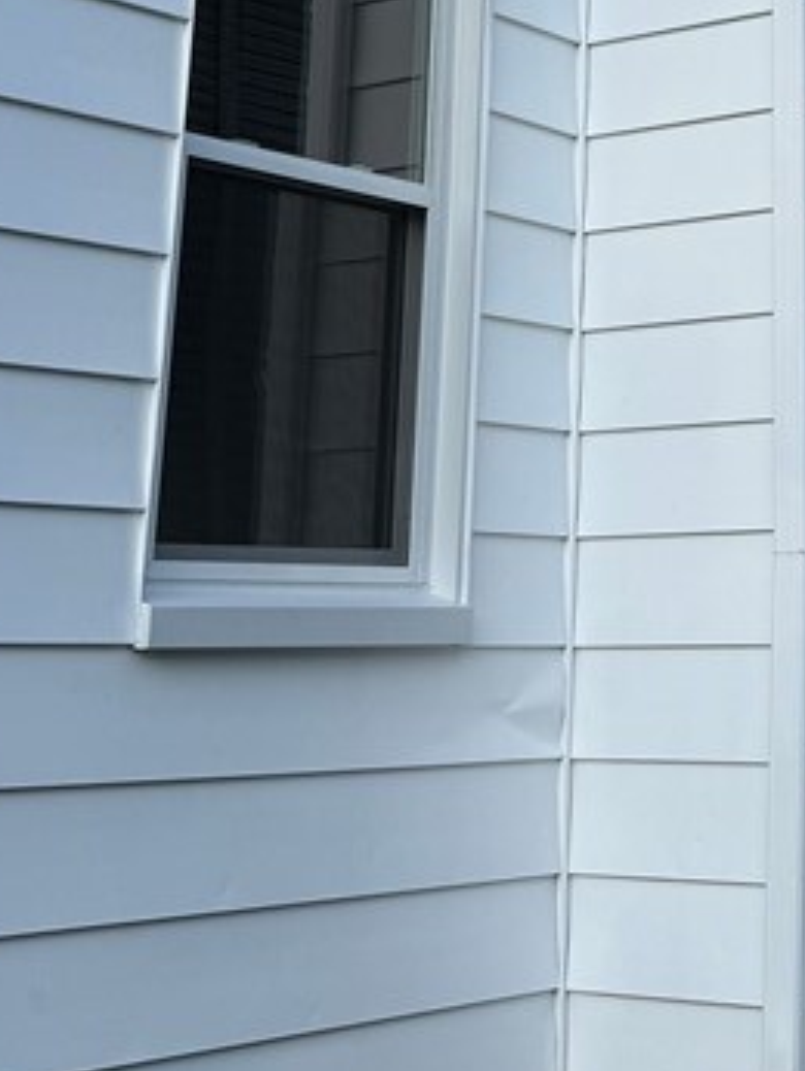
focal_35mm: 71
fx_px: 2199
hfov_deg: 20.3
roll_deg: -1.2
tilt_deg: +18.4
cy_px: -74
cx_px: 746
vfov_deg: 25.6
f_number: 1.78
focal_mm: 6.76
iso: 80
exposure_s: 1/967
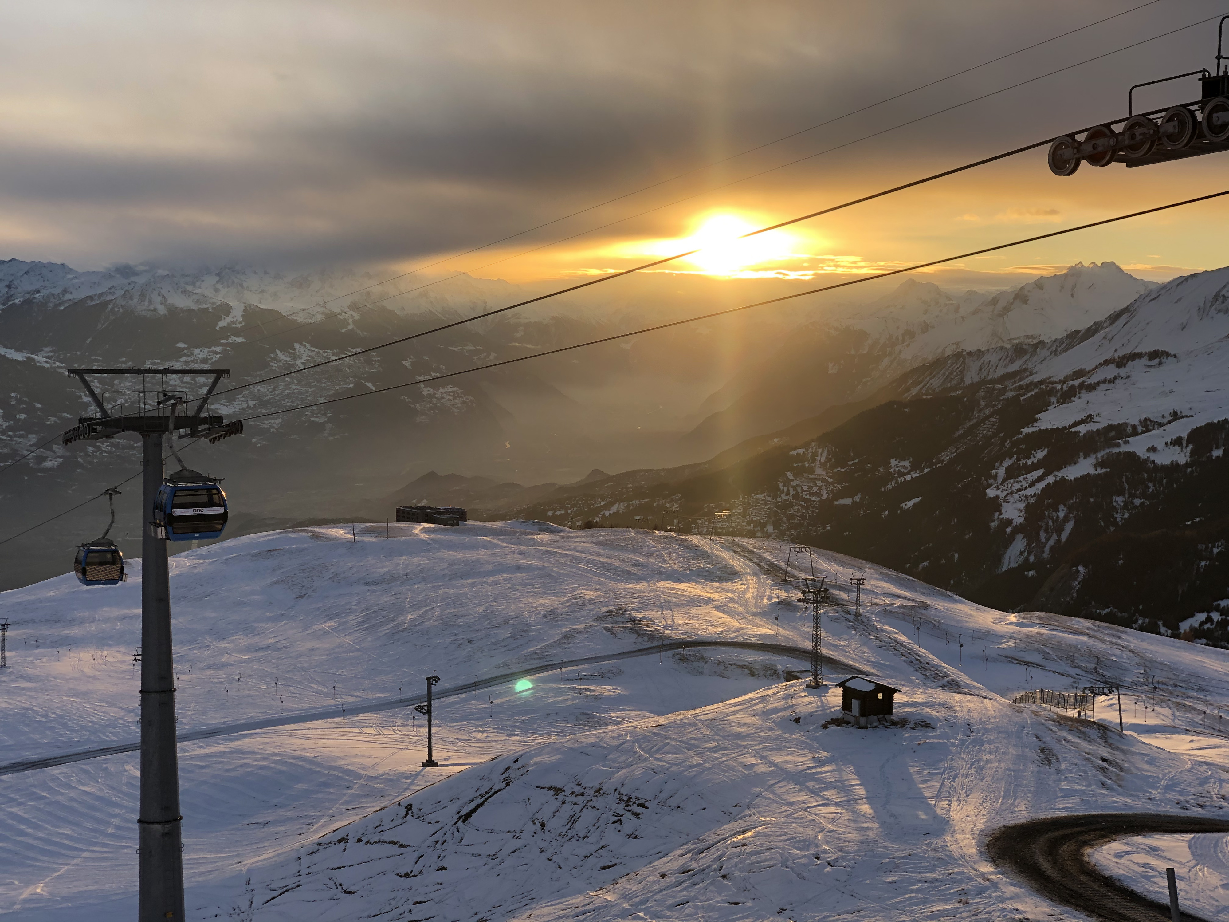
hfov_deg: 36.8
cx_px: 614
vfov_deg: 28.0
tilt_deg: -4.7
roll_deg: -0.5
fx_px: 1846
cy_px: 461
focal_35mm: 52
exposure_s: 1/397
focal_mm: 6
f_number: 2.4
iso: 16
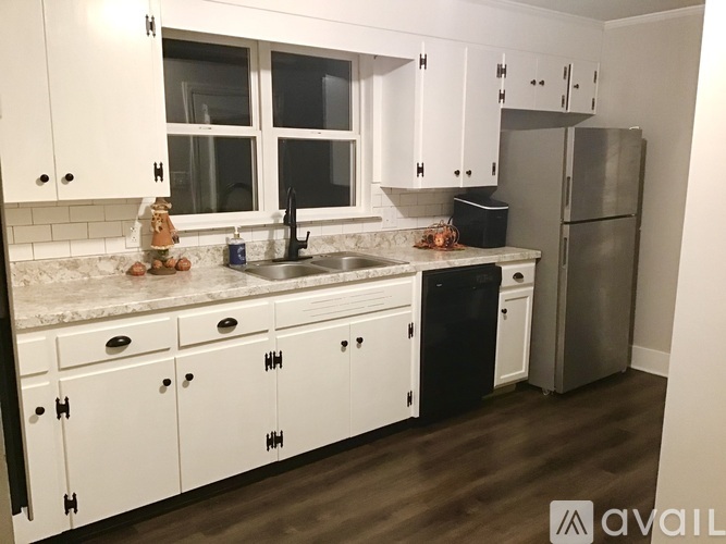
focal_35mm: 31
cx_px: 363
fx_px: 650
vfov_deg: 45.4
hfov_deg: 58.4
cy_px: 272
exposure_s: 1/24
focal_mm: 3.3
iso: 200
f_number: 2.4
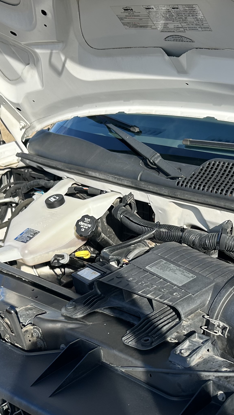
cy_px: 271
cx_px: 156
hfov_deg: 21.4
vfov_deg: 36.9
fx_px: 618
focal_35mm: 56
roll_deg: -0.2
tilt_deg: -20.8
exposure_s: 1/1838
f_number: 1.5
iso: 50
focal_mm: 5.7
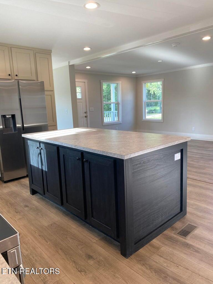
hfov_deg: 53.1
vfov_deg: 67.3
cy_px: 142
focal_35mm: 26
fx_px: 213
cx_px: 106
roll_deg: +1.9
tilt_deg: -8.7
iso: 80
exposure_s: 1/120
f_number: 1.8
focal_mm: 4.25
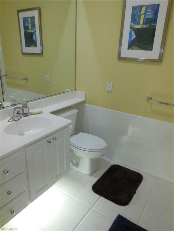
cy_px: 116
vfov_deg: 69.4
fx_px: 168
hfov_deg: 54.9
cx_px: 87
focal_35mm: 25
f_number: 3.1
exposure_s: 1/30
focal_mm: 4.5
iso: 160
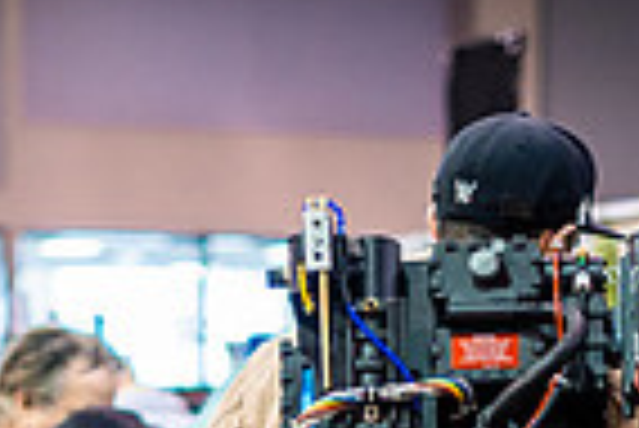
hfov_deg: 9.7
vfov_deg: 6.3
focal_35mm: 212
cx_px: 288
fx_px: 3767
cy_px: 845
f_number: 1.8
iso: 1000
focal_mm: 50
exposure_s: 1/250
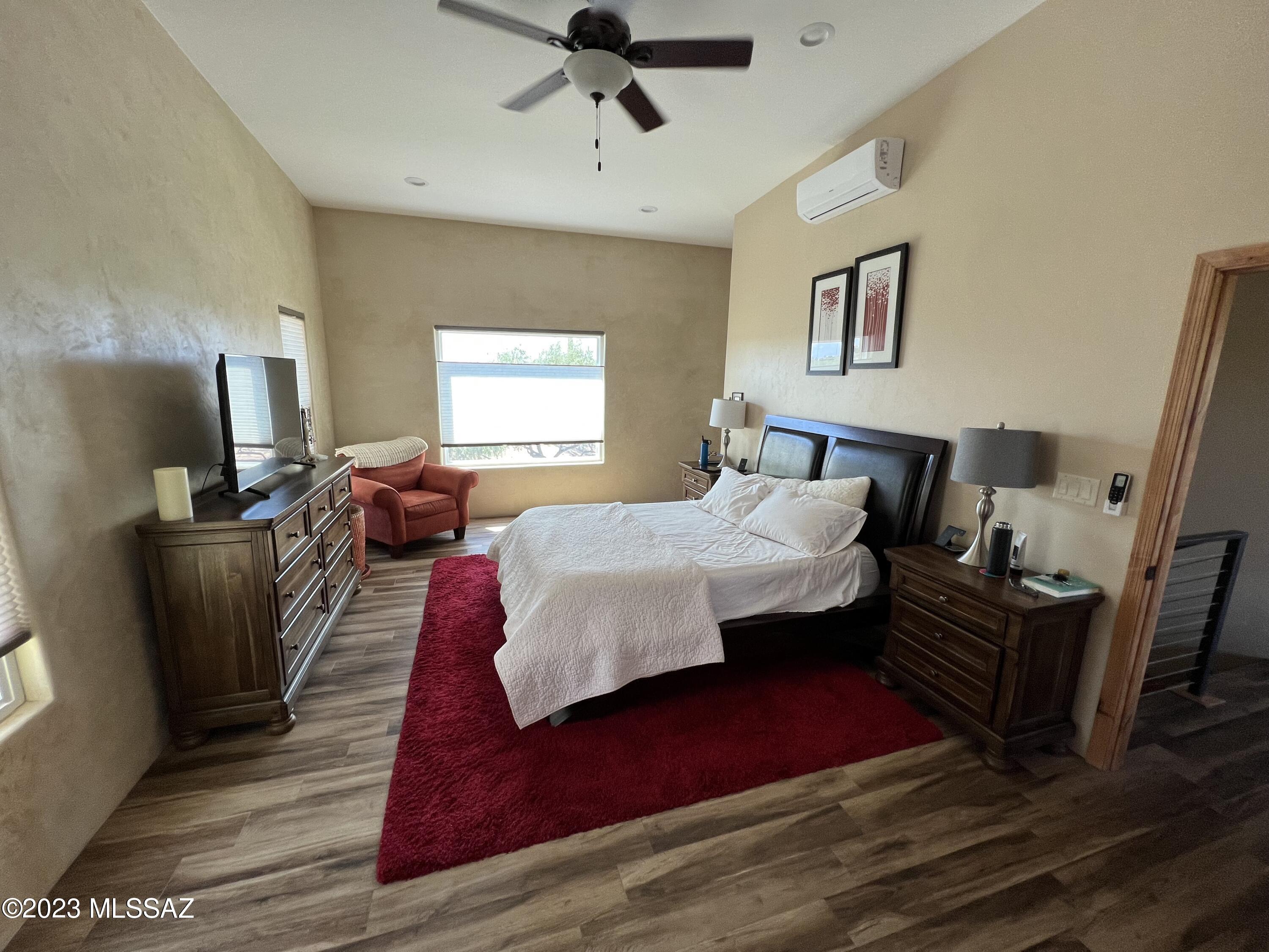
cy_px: 476
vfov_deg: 89.9
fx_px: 477
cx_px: 634
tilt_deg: -11.0
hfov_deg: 106.2
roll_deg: -0.5
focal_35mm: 13
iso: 80
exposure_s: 1/99
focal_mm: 1.57
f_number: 1.8
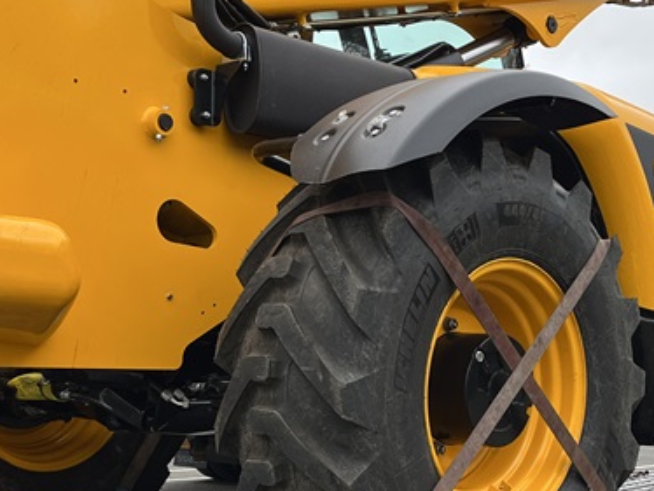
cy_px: 313
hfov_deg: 27.5
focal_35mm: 70
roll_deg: -0.3
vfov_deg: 21.0
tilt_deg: +2.2
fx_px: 1323
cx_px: 463
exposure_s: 1/625
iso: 50
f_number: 1.6
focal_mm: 5.1
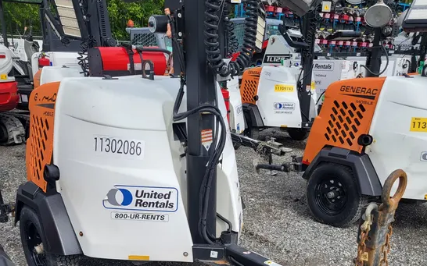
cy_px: 247
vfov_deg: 32.4
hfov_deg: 52.8
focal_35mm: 37
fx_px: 430
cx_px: 214
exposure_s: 1/2049
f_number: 1.8
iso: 40
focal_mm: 5.4
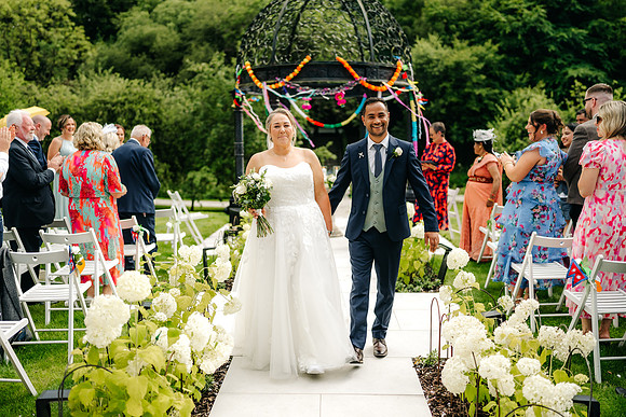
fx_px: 643
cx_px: 313
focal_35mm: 37
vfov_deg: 36.0
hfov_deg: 51.9
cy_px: 208
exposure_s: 1/2500
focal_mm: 35
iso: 100
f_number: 1.4
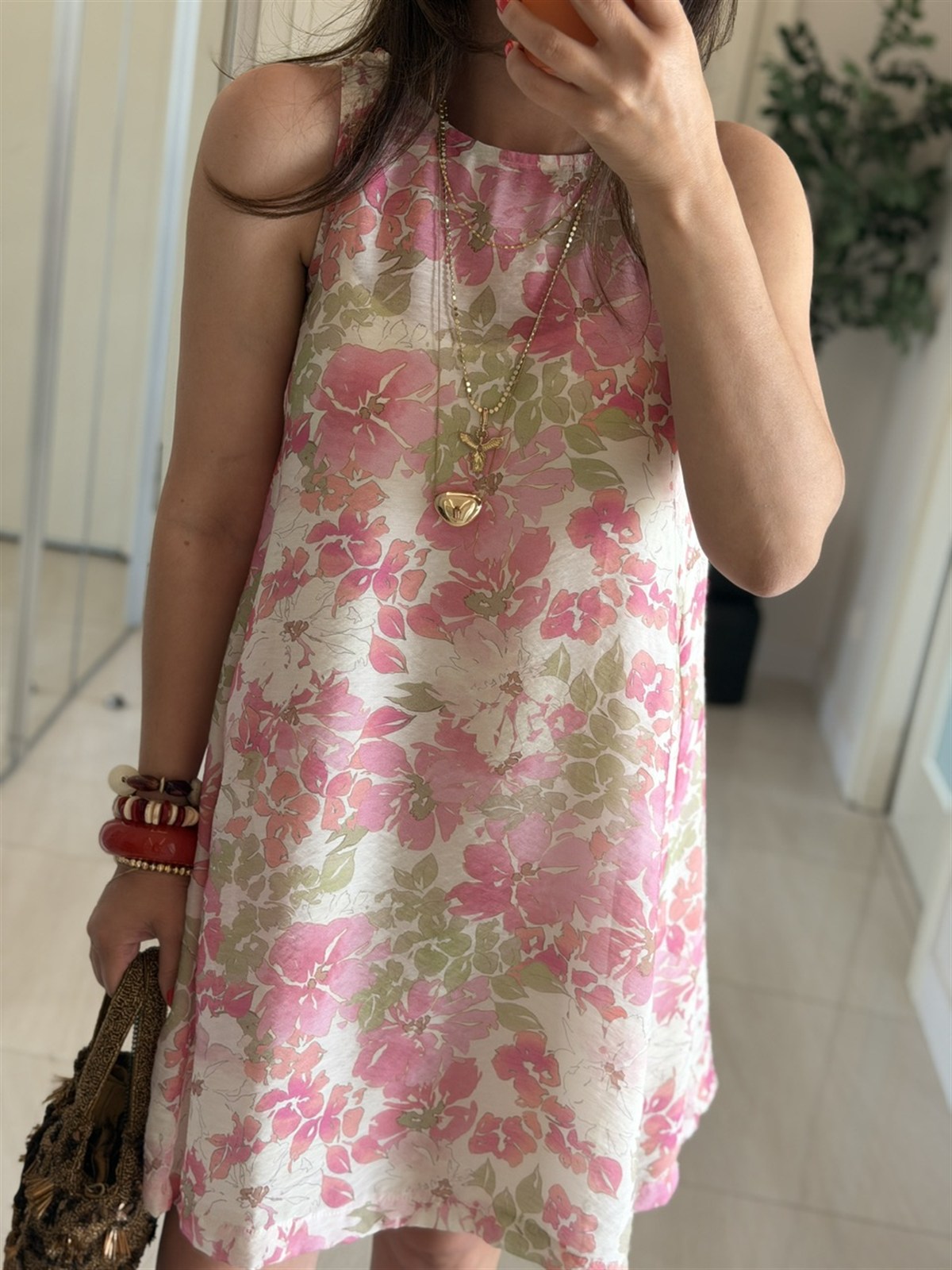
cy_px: 635
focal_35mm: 48
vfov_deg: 39.7
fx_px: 1760
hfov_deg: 30.3
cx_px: 476
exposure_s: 1/75
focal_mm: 6.76
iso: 100
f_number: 1.78
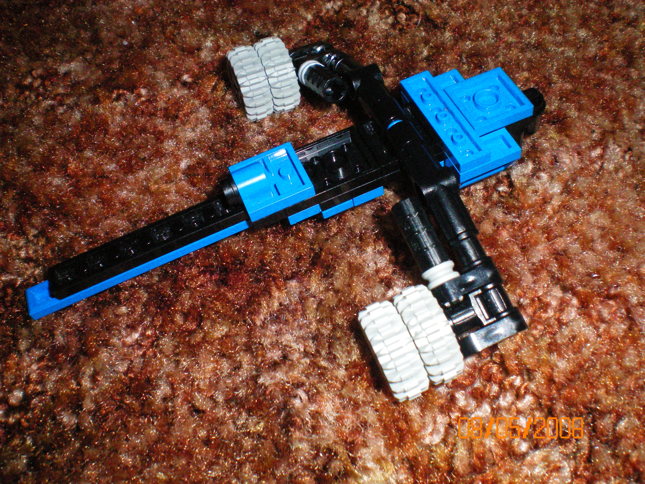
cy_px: 242
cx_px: 322
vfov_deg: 37.7
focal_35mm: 38
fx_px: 708
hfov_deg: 49.0
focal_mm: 6.3
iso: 400
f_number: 4.6
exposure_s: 1/60
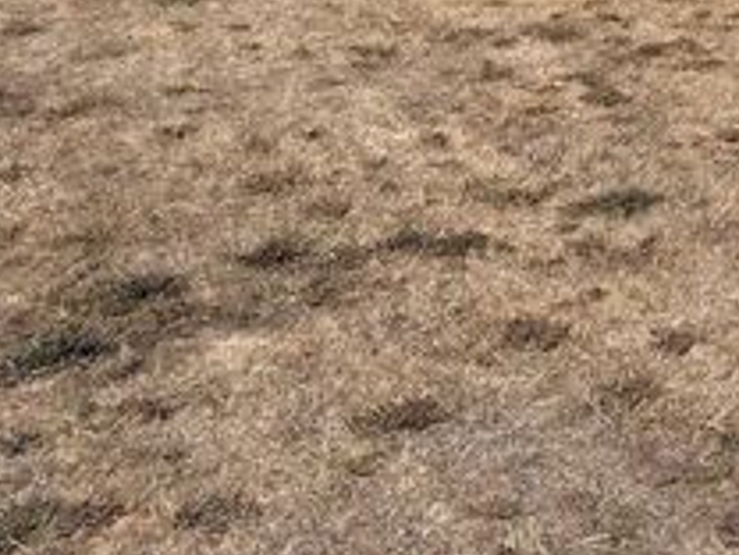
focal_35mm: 74
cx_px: 881
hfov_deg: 24.0
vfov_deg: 18.0
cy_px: -249
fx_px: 1580
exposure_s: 1/4975
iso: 80
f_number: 1.78
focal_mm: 6.76
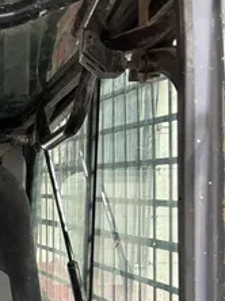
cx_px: -145
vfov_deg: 20.2
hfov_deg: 15.4
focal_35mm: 86
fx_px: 747
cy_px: 426
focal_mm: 5.7
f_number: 1.5
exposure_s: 1/41
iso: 100
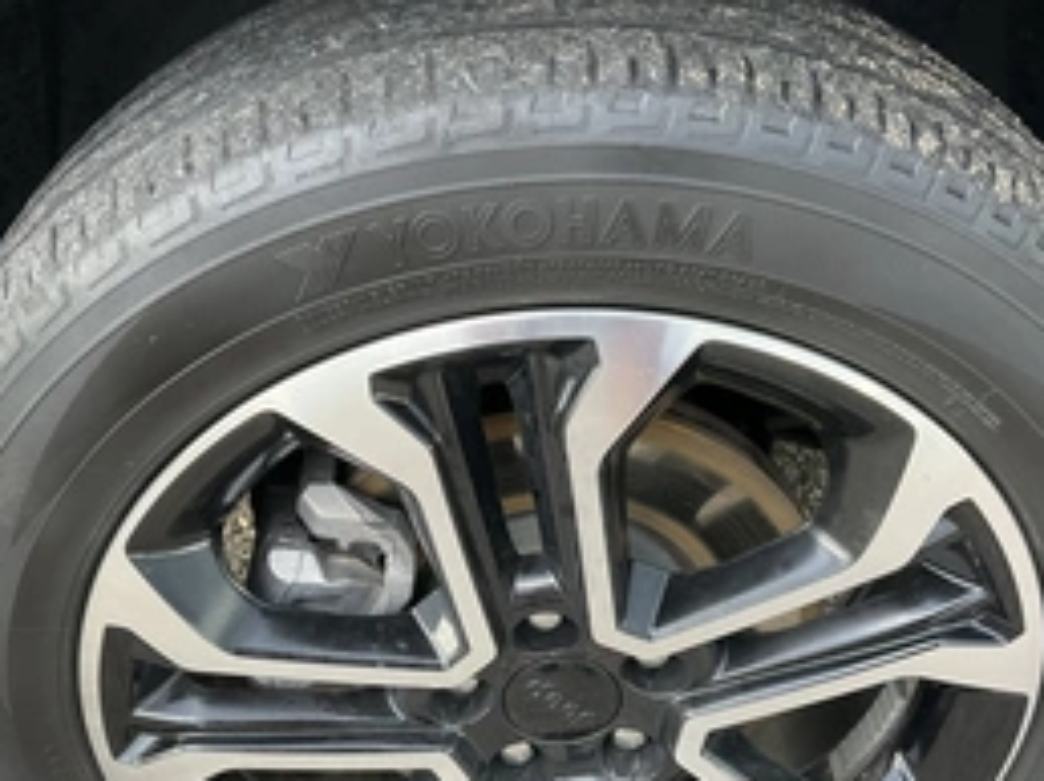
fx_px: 1356
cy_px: 538
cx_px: 538
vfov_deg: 31.8
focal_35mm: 45
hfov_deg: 42.1
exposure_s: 1/61
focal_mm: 3
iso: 64
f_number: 1.8
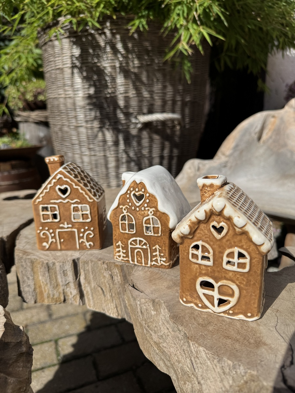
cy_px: 196
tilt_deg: -14.2
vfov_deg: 71.6
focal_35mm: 24
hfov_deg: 56.8
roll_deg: +0.5
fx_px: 273
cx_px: 148
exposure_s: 1/7092
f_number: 1.78
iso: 80
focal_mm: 6.76
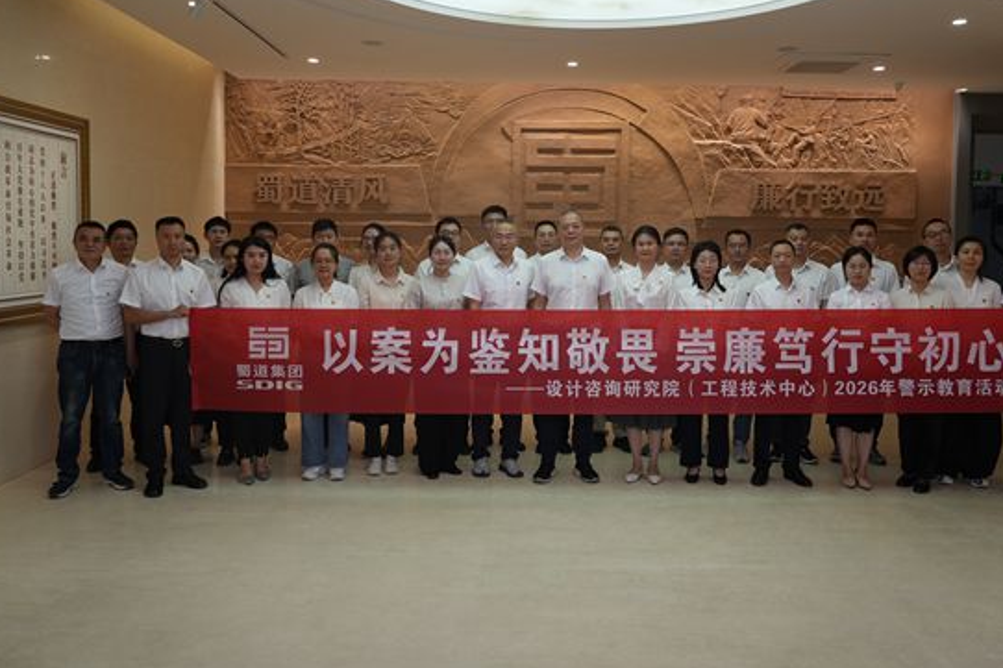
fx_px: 836
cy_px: 291
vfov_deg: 43.5
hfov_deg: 61.9
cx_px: 518
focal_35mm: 30
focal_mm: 25
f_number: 4
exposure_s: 1/160
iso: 320
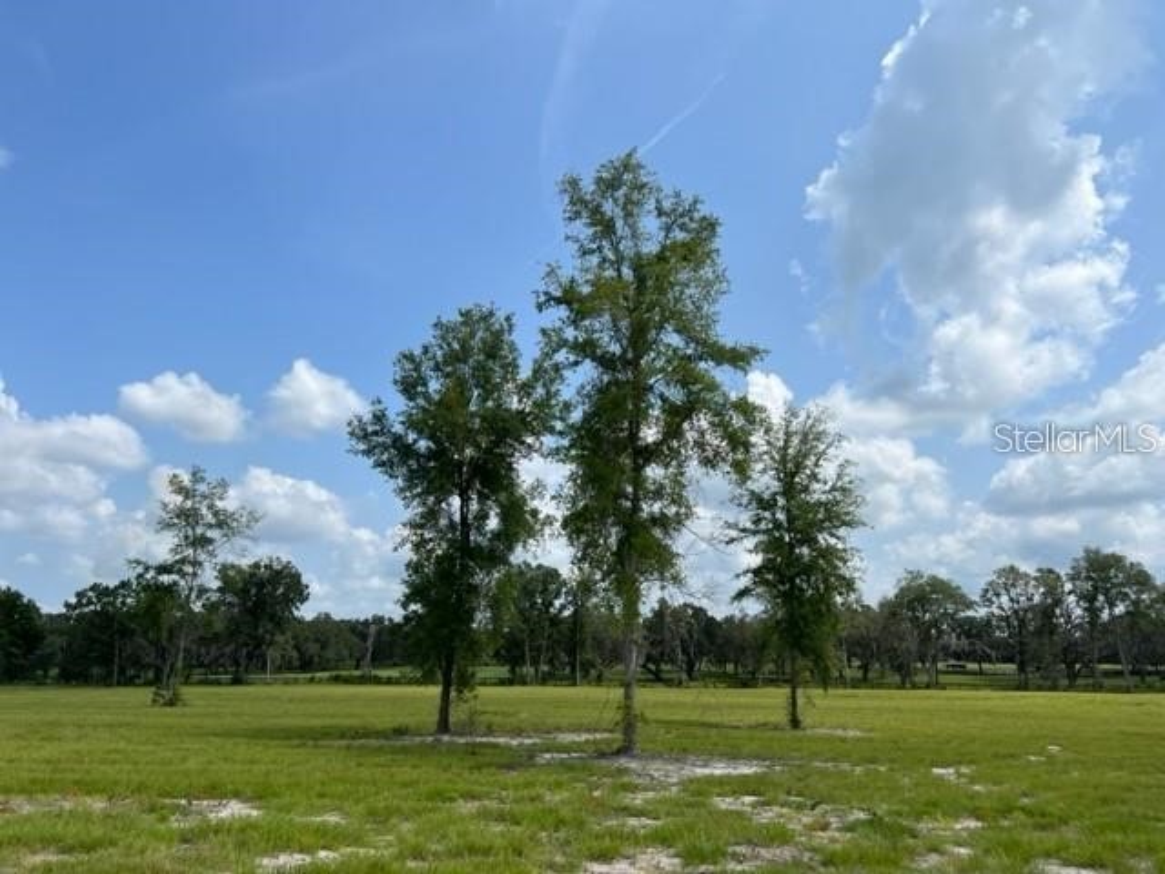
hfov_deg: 67.3
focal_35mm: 26
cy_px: 437
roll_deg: -0.1
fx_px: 875
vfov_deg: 53.1
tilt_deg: +13.4
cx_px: 582
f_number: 1.5
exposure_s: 1/6579
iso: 50
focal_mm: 5.7
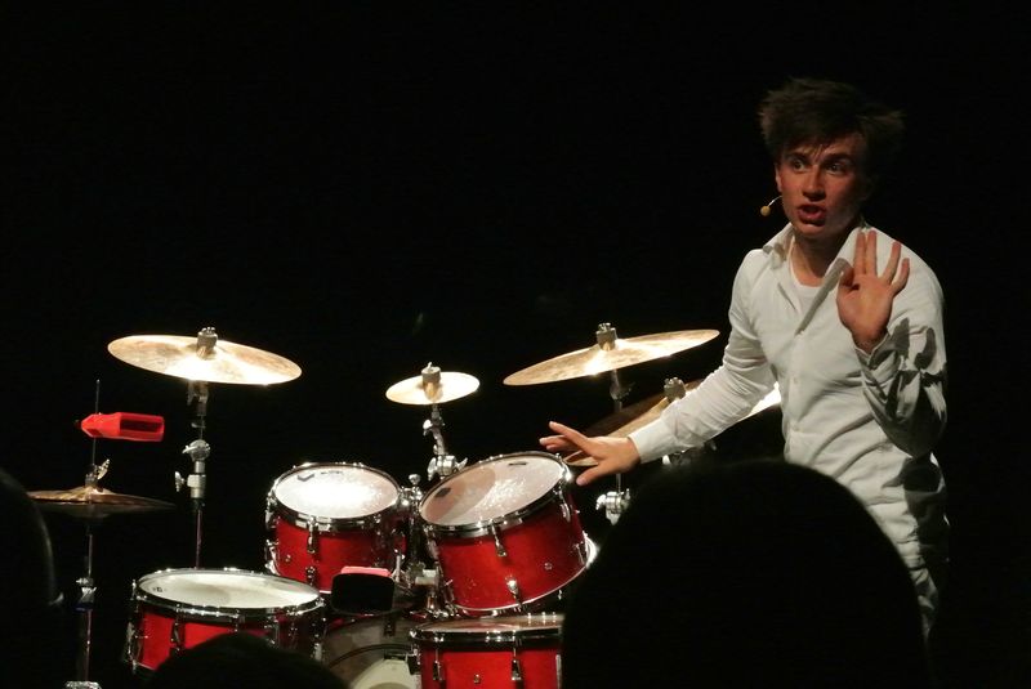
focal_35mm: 115
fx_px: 3296
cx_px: 516
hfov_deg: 17.8
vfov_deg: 11.9
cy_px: 344
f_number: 9
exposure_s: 1/100
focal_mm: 42.7
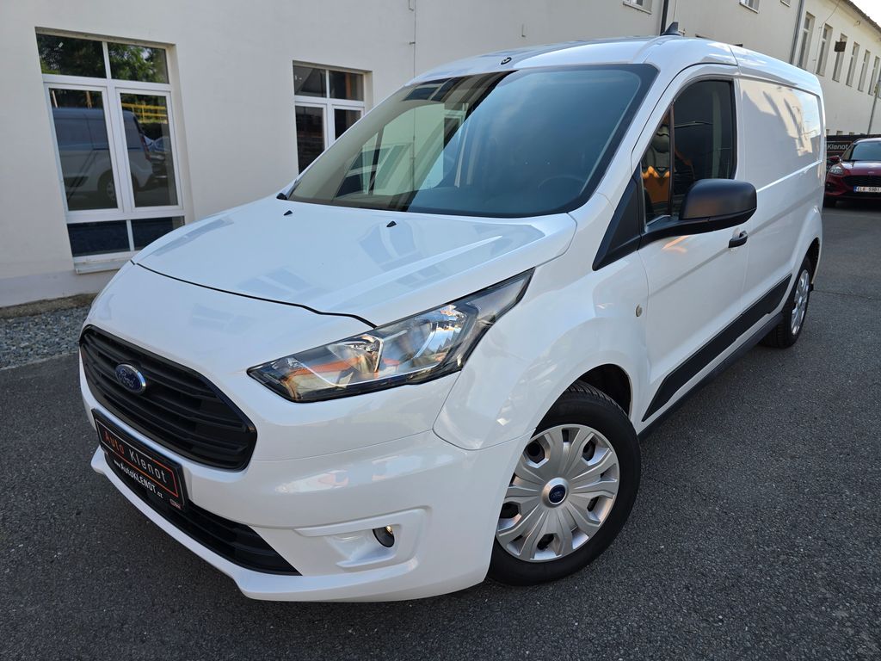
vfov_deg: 58.9
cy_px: 330
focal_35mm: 23
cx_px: 440
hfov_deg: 73.9
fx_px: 585
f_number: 1.7
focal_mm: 6.3
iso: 12
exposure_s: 1/263
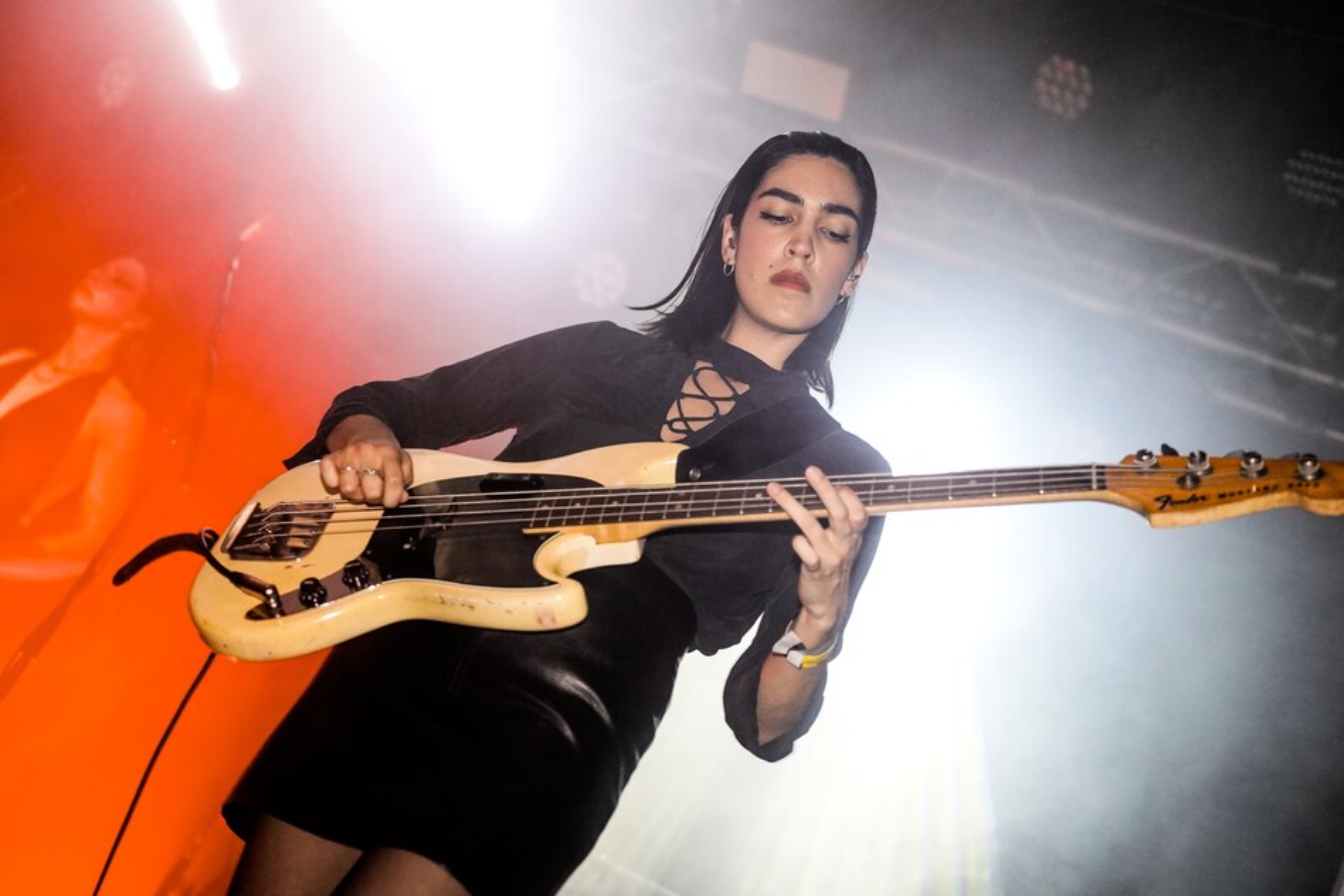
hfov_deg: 40.3
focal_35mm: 49
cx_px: 672
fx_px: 1829
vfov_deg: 27.5
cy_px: 448
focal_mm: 49
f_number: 2.8
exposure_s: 1/60
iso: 2500
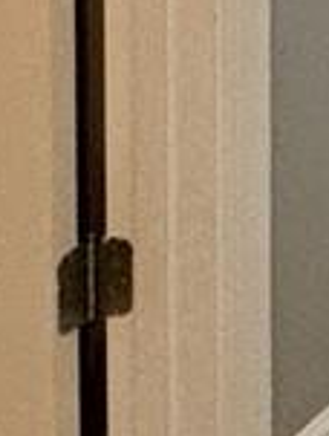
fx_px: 1868
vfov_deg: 10.8
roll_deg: -1.1
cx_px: 1599
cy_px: -684
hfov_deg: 6.4
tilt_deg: -1.0
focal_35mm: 148
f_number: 2.2
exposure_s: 1/120
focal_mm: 2.22
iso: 160
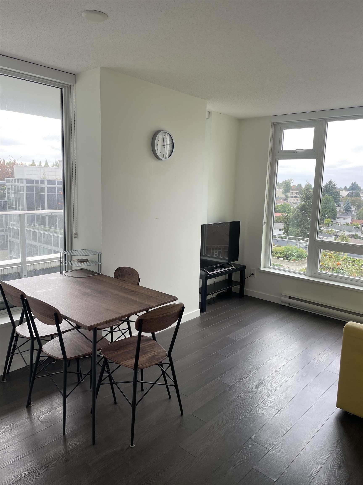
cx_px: 182
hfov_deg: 53.1
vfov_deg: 67.3
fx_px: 364
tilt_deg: -8.7
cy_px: 242
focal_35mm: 26
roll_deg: -2.4
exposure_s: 1/259
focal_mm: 4.2
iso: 32
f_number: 1.6
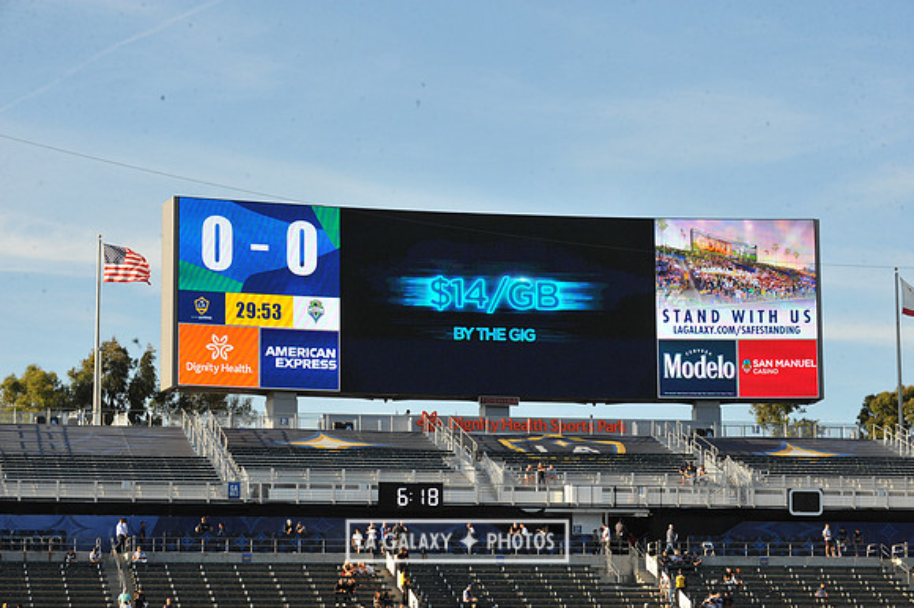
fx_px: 2664
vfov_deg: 13.0
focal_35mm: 105
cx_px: 457
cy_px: 304
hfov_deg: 19.5
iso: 1600
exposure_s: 1/800
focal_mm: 105
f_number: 14
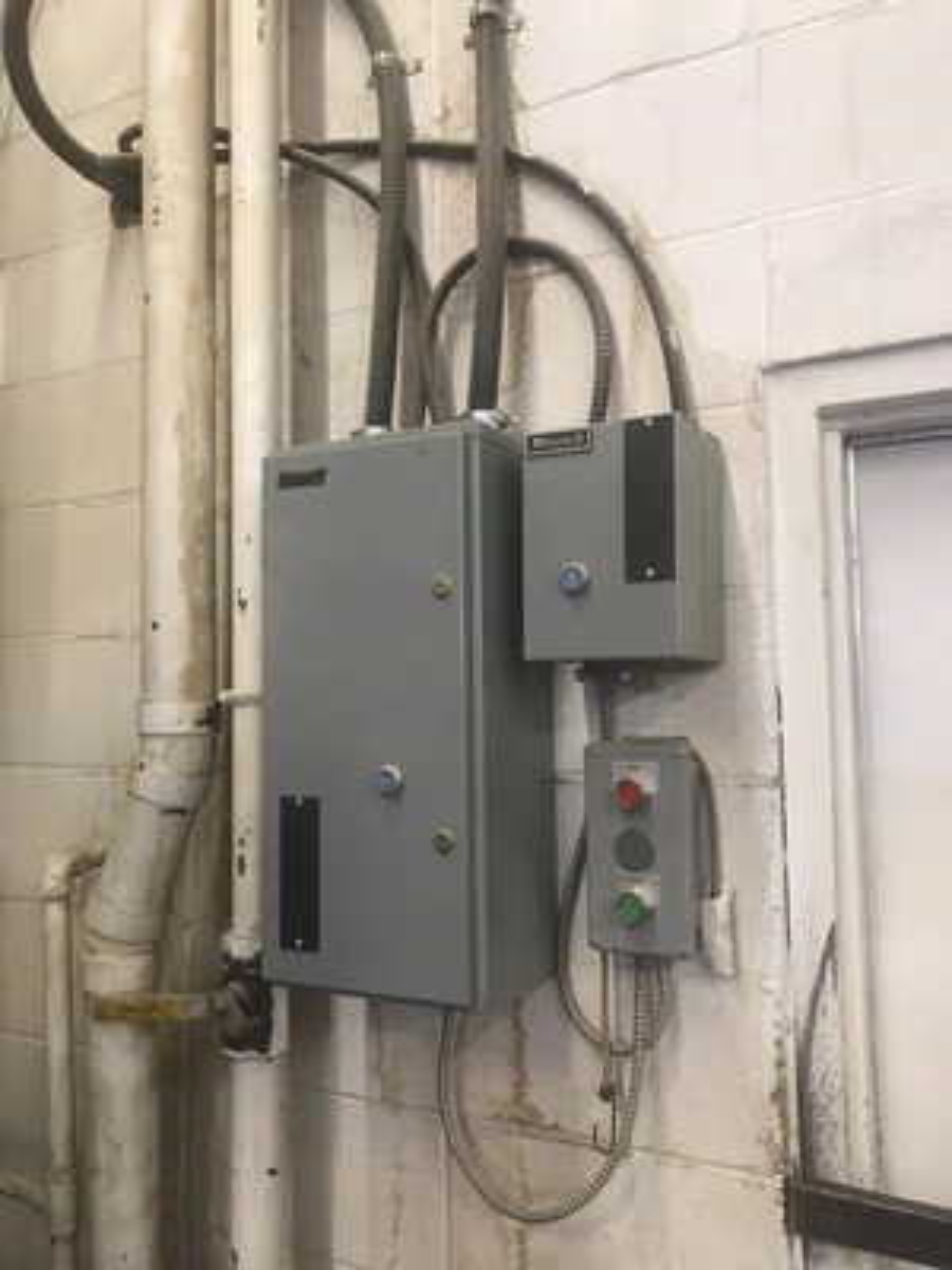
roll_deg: +0.8
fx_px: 1027
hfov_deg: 49.7
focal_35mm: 28
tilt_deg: +3.4
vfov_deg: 63.4
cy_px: 635
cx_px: 476
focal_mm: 3.99
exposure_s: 1/17
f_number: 1.8
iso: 40
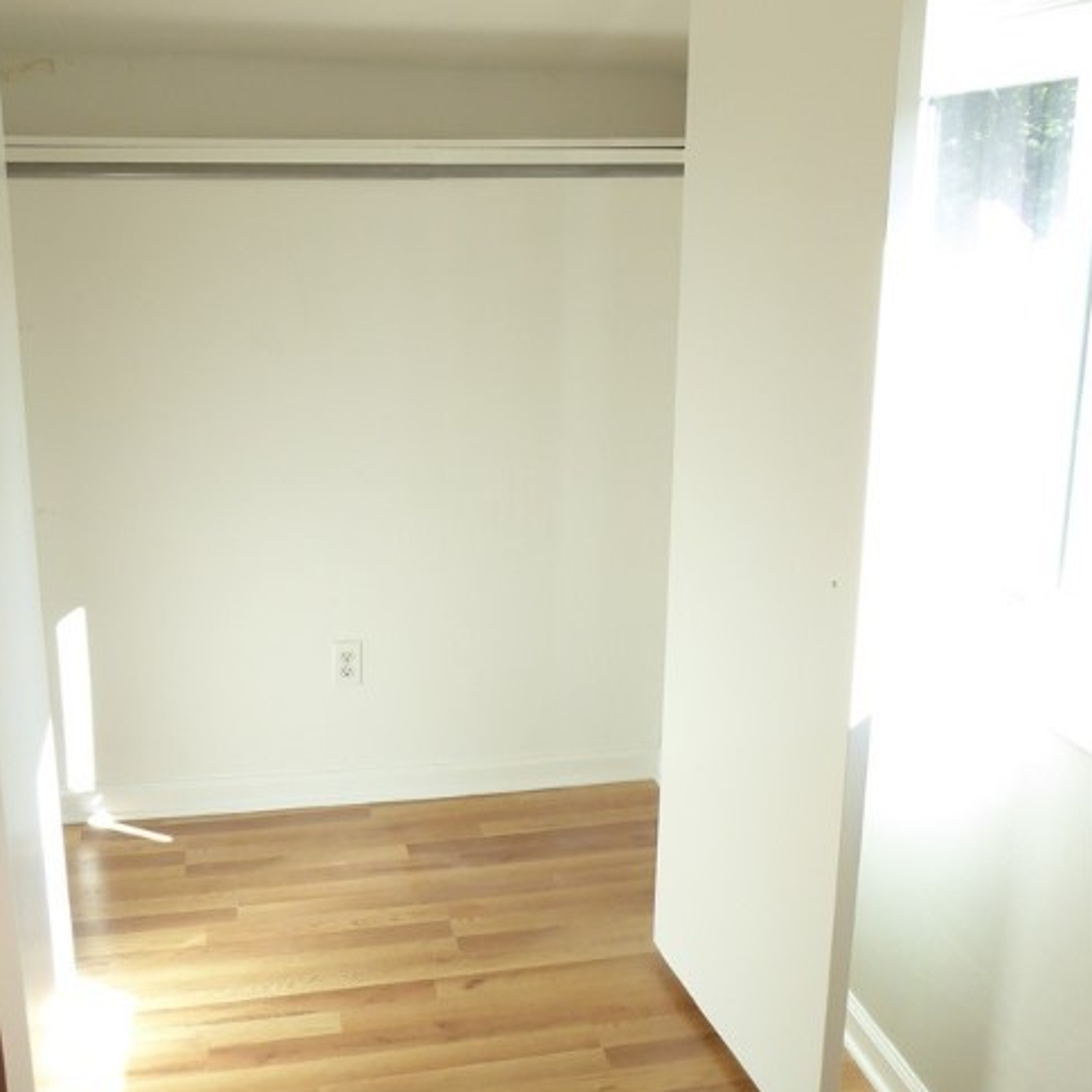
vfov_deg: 47.1
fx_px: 1249
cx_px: 448
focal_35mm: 35
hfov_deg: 47.0
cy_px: 466
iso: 160
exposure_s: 1/125
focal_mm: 4.3
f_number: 3.3
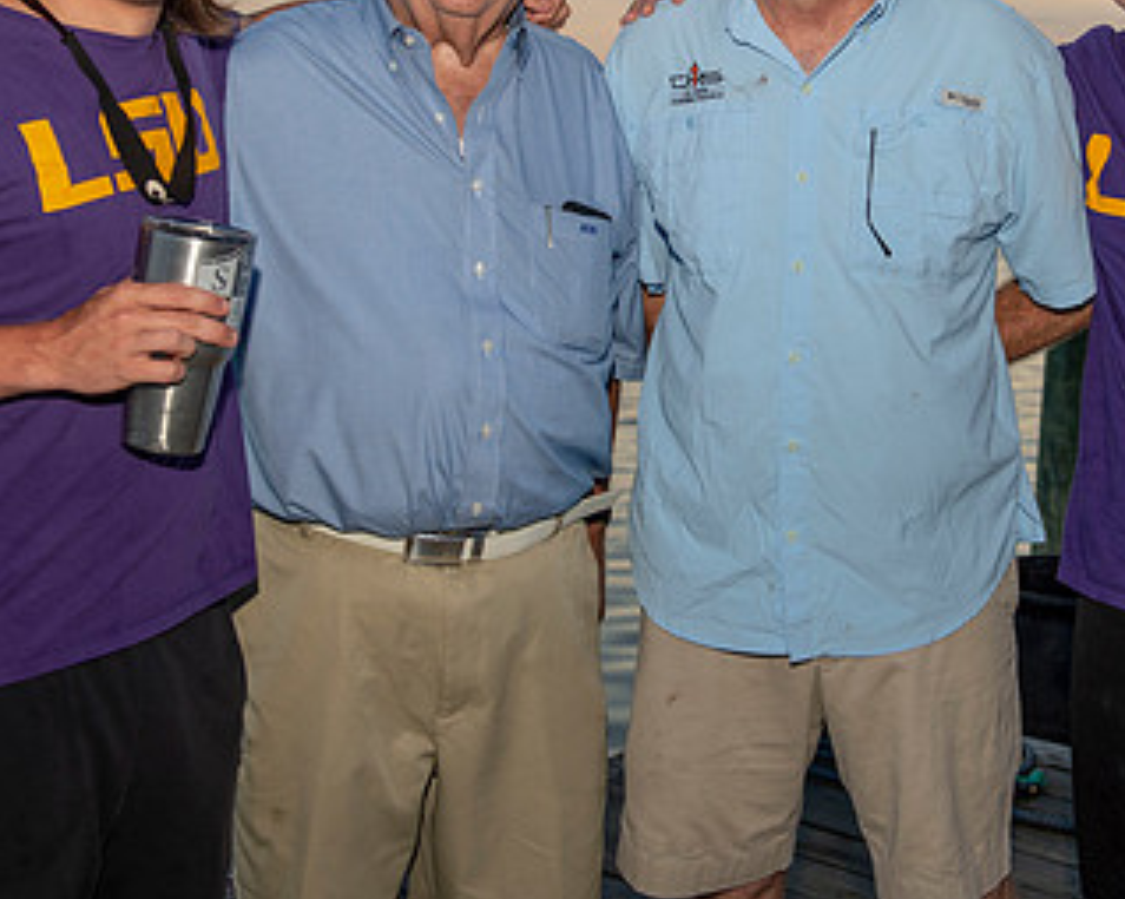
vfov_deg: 23.3
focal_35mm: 65
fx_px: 2163
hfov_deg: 29.0
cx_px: 711
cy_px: 251
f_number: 5
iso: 200
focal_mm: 38
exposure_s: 1/200
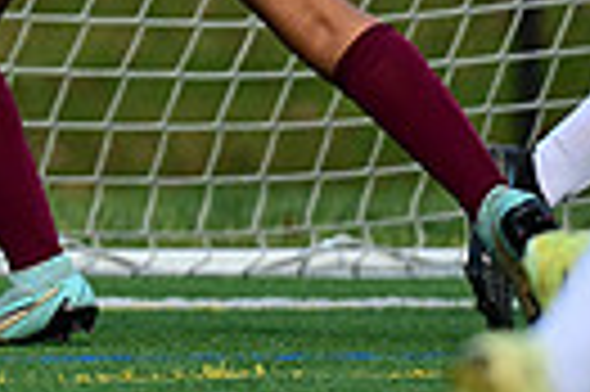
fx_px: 36256
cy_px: -309
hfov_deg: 0.9
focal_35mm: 2215
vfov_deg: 0.6
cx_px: -185
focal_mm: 500
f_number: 5.6
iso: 1400
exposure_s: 1/2000
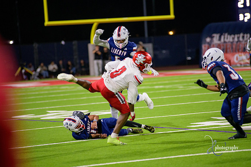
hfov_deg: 10.3
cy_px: 84
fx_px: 1395
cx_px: 126
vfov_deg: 6.9
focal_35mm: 200
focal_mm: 200
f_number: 2.8
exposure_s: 1/320
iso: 2000
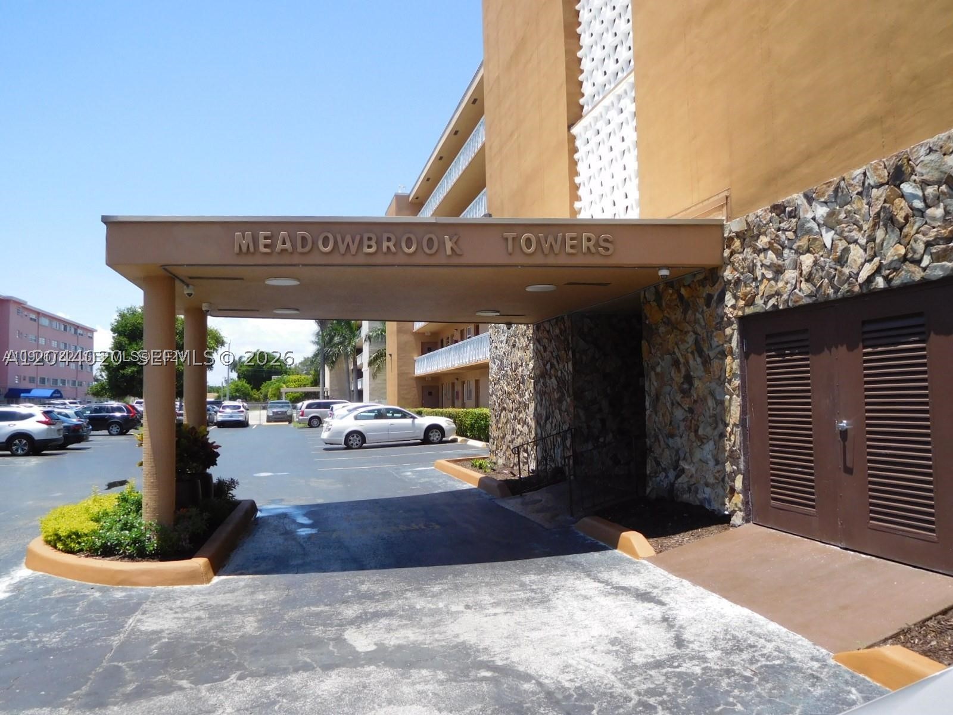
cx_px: 476
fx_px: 688
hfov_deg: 69.4
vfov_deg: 54.9
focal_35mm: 25
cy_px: 358
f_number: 3.4
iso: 125
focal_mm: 4.5
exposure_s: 1/1000
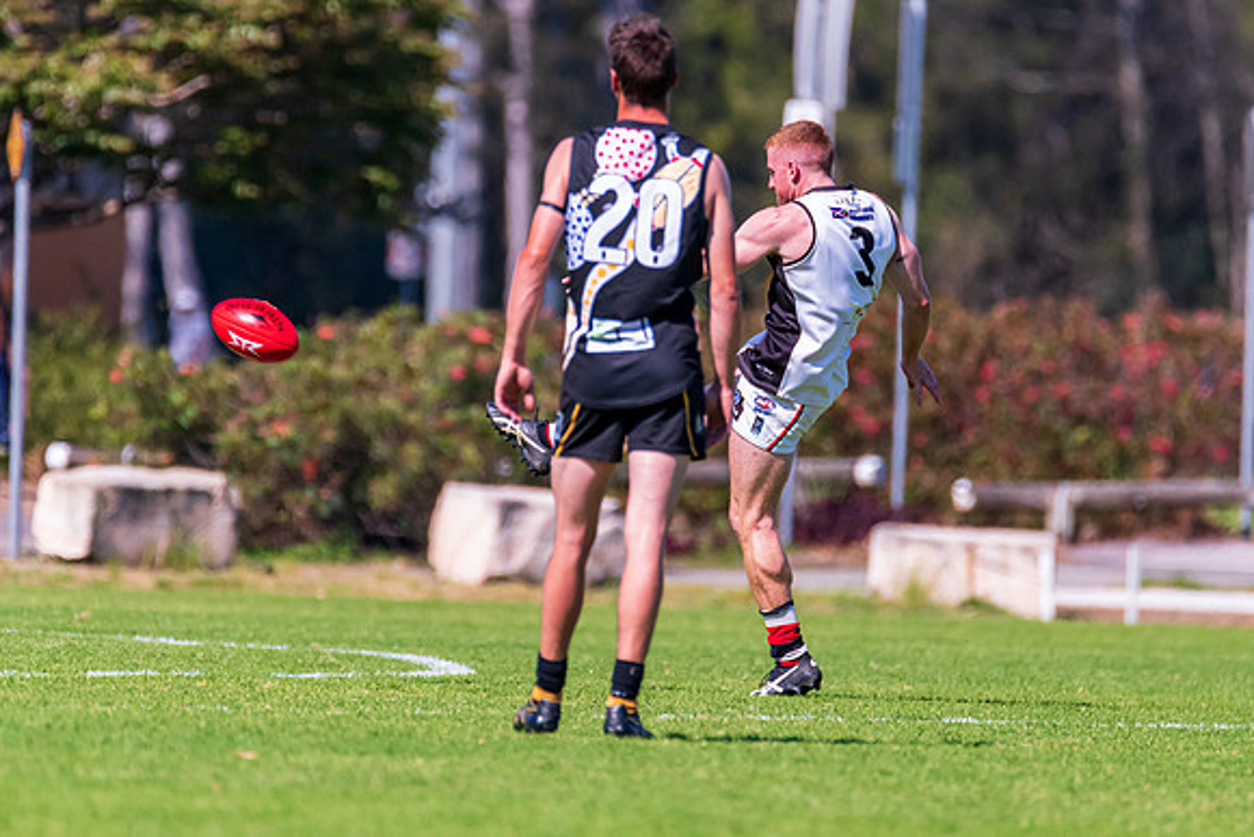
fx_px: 31573
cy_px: 361
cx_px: 694
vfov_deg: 1.5
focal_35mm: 906
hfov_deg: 2.3
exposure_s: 1/2500
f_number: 6.3
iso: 800
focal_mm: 600
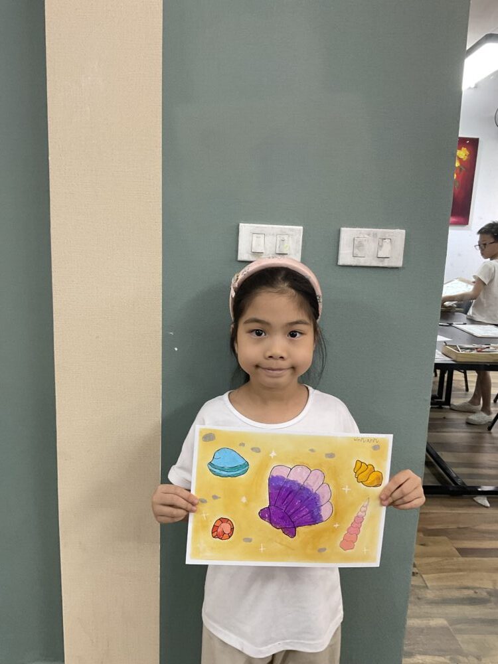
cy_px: 332
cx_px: 249
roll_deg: -2.6
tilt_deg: -10.7
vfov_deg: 61.7
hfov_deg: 48.2
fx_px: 556
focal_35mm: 29
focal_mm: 3
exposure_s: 1/50
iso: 64
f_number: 1.8
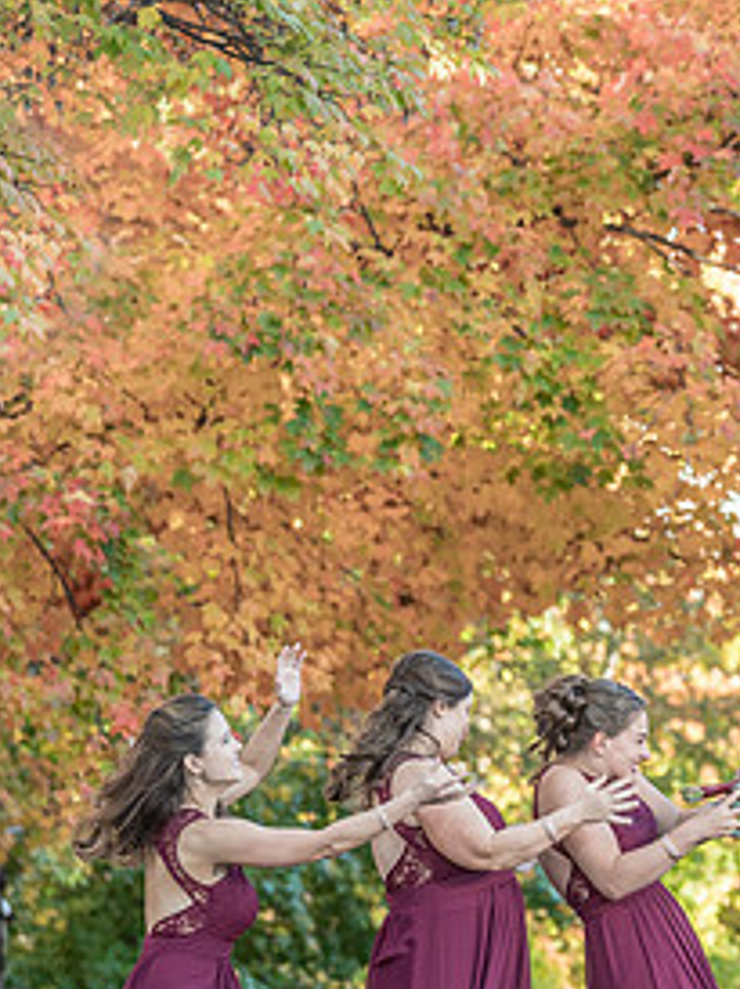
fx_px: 8935
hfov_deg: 4.7
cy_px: 726
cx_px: 1062
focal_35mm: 313
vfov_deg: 6.3
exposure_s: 1/250
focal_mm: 147
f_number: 5.6
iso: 800
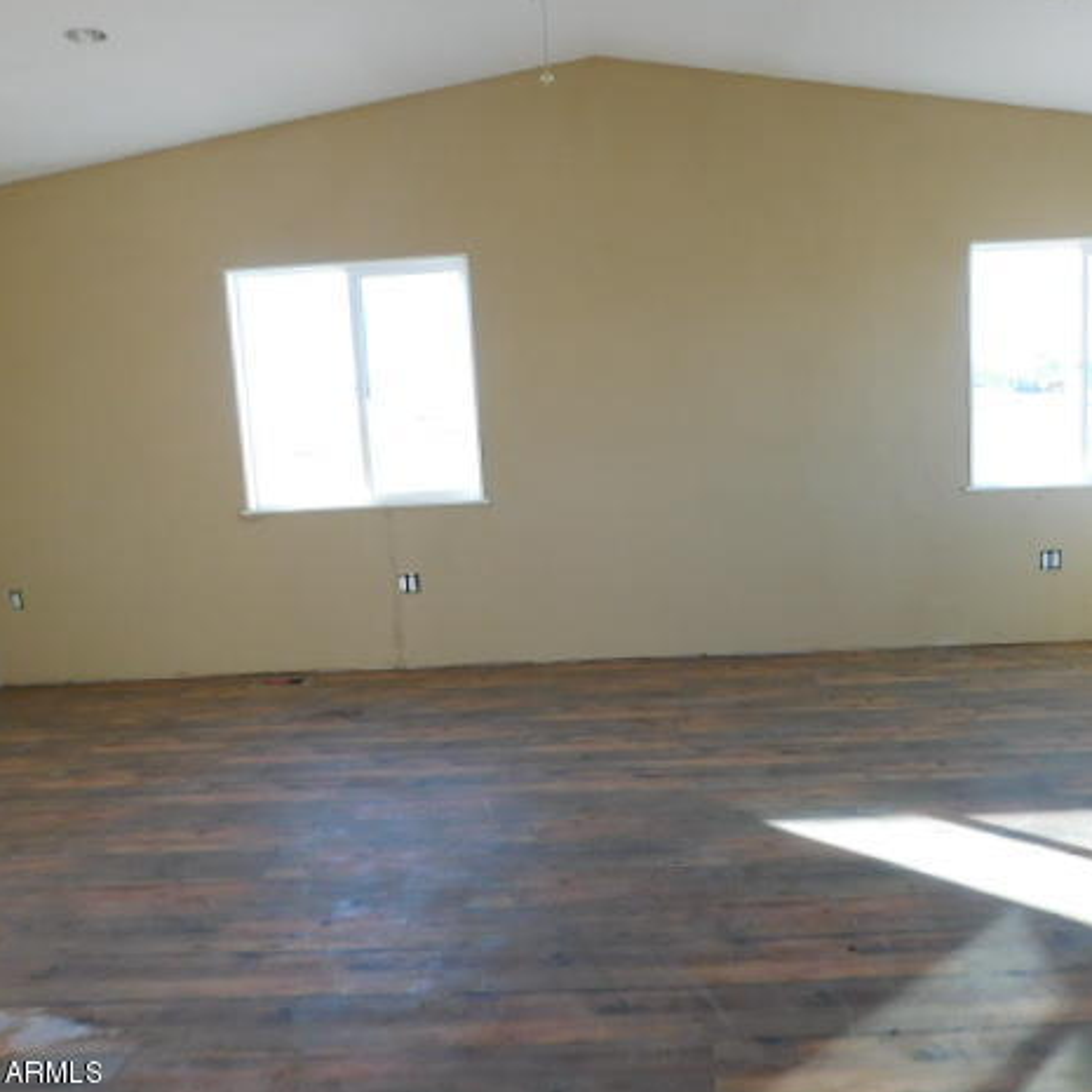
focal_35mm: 28
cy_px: 557
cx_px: 669
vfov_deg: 57.3
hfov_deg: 56.7
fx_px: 999
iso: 125
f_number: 3
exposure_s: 1/100
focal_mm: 4
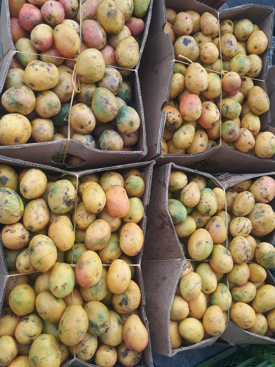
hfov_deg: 51.4
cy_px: 184
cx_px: 138
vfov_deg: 65.3
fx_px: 286
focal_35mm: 27
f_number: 1.9
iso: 50
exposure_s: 1/60
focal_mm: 3.6
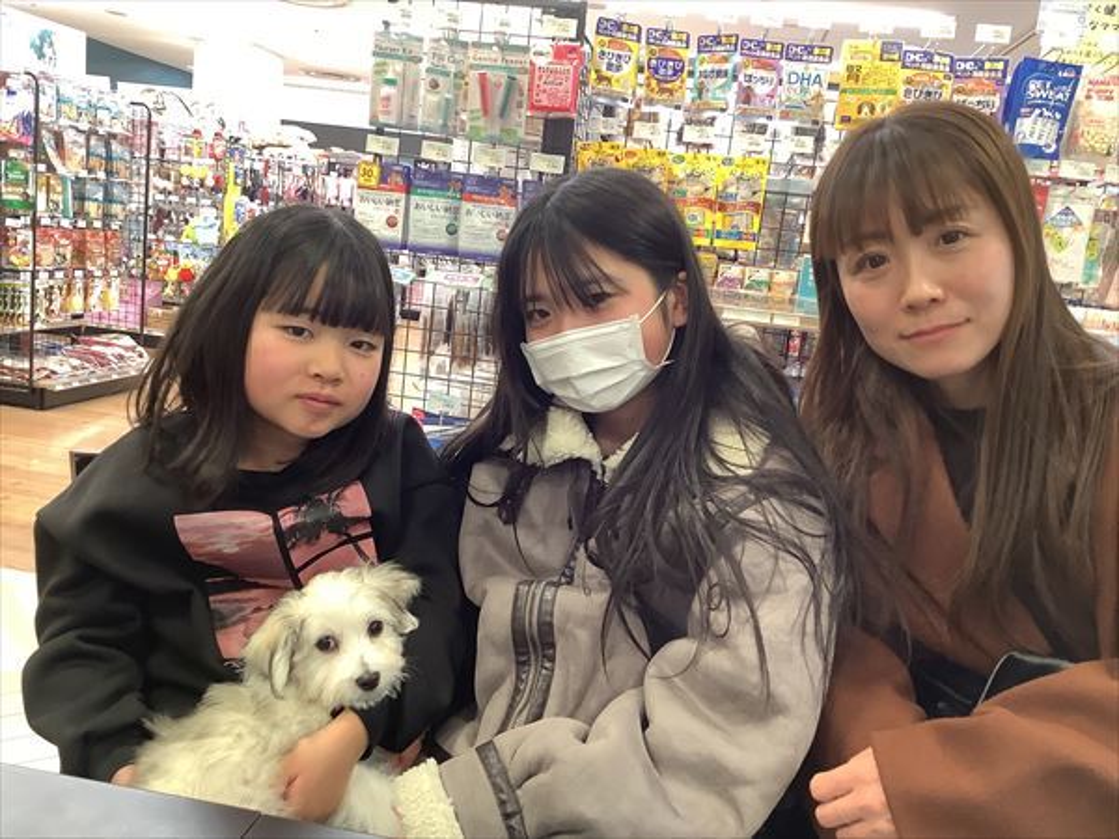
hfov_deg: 58.4
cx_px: 560
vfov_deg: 45.4
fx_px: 1002
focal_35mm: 31
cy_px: 420
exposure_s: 1/50
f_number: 2.4
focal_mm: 3.3
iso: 160
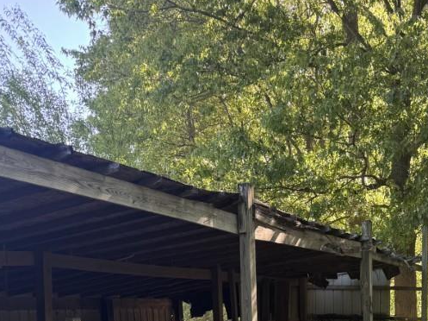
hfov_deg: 31.6
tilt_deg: -5.1
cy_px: 377
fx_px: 717
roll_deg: -0.3
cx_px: 389
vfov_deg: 23.2
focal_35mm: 58
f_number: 1.78
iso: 64
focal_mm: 6.76
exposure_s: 1/186
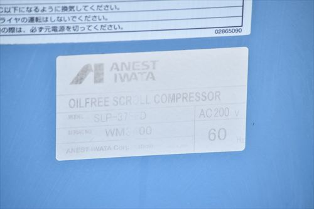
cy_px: 104
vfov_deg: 5.0
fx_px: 2422
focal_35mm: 278
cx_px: 157
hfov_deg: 7.4
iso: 1250
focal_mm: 185
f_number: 6.3
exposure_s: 1/1600
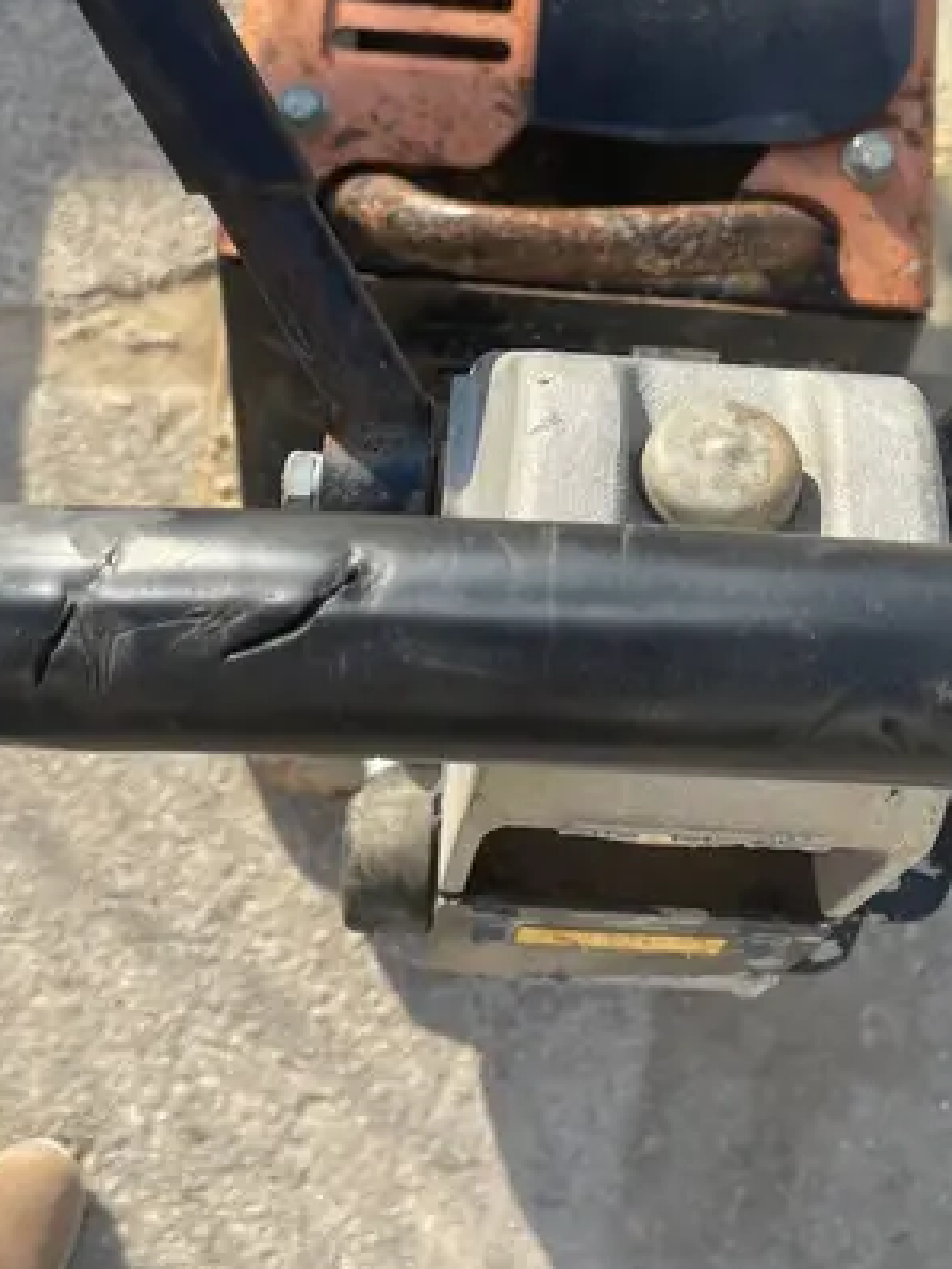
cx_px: 549
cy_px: 392
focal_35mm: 48
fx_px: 1759
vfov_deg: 39.0
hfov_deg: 30.2
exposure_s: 1/1195
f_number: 1.6
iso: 32
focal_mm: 4.2
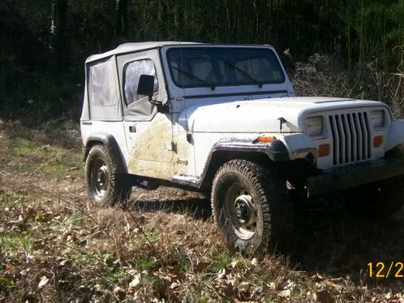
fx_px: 525
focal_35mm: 45
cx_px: 227
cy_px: 122
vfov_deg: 32.1
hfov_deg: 42.0
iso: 80
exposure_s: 1/127
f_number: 7.2
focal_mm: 5.8
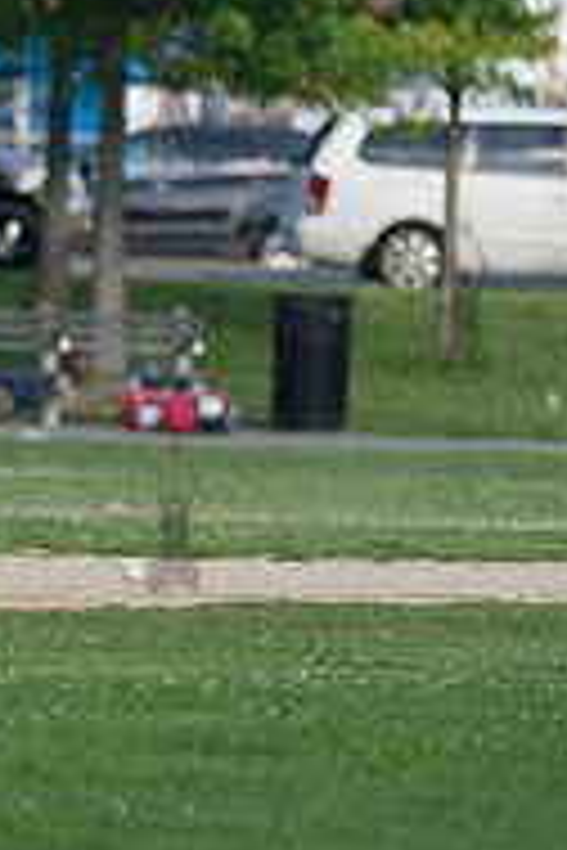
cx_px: -410
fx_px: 14528
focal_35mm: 615
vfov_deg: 3.4
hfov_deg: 2.2
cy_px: 295
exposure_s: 1/2500
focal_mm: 200
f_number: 2.8
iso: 200
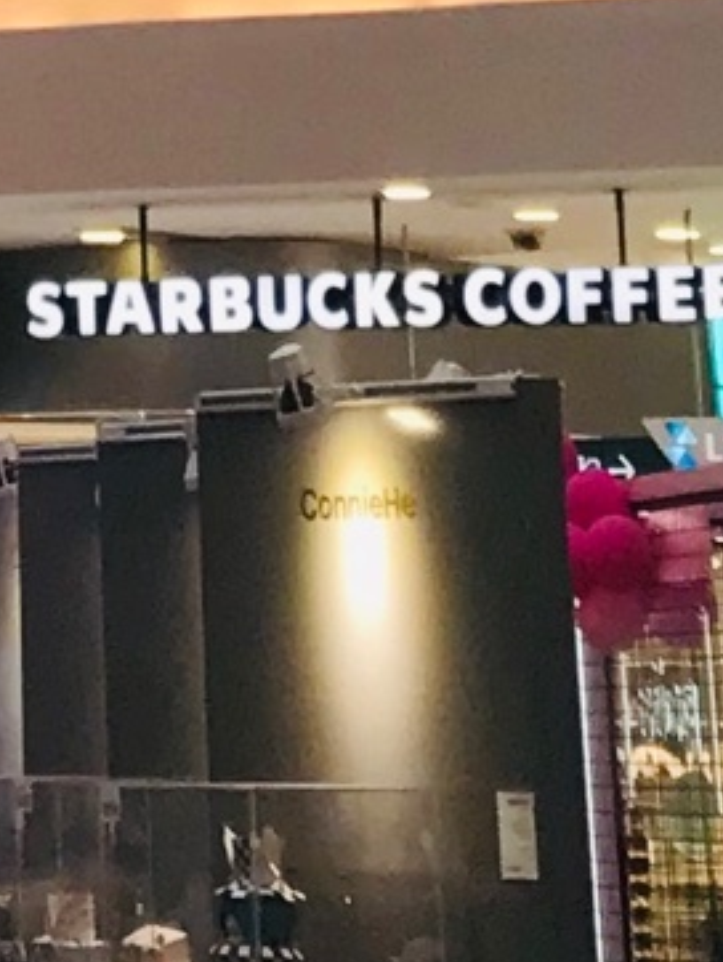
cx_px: -425
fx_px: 5869
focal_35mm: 211
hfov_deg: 6.9
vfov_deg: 7.8
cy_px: -2171
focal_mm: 3.99
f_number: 1.8
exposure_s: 1/120
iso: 40
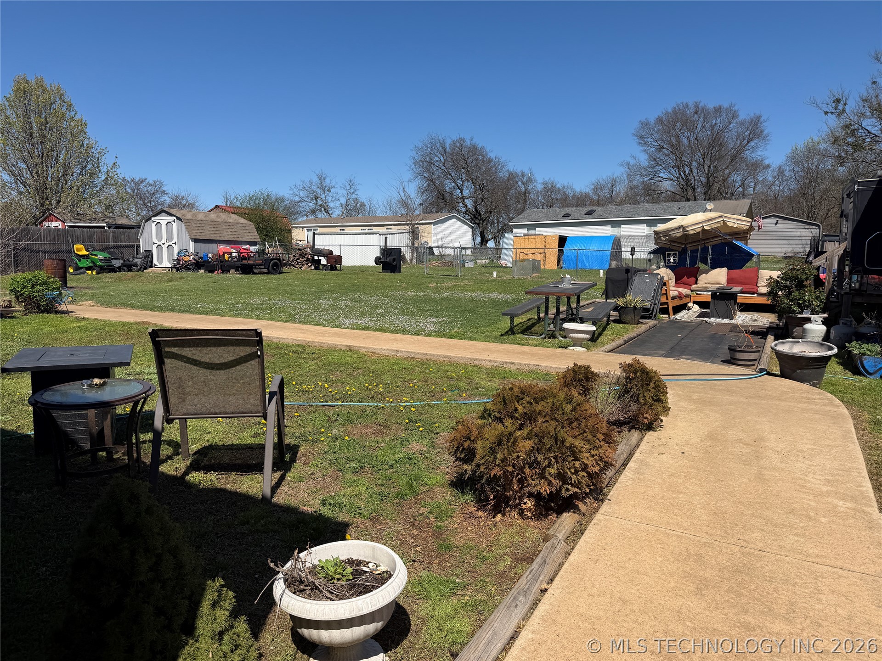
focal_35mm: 24
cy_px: 330
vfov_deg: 56.8
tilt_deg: -6.5
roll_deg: +0.2
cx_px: 441
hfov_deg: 71.6
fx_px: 612
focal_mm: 6.76
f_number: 1.78
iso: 80
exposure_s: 1/6711
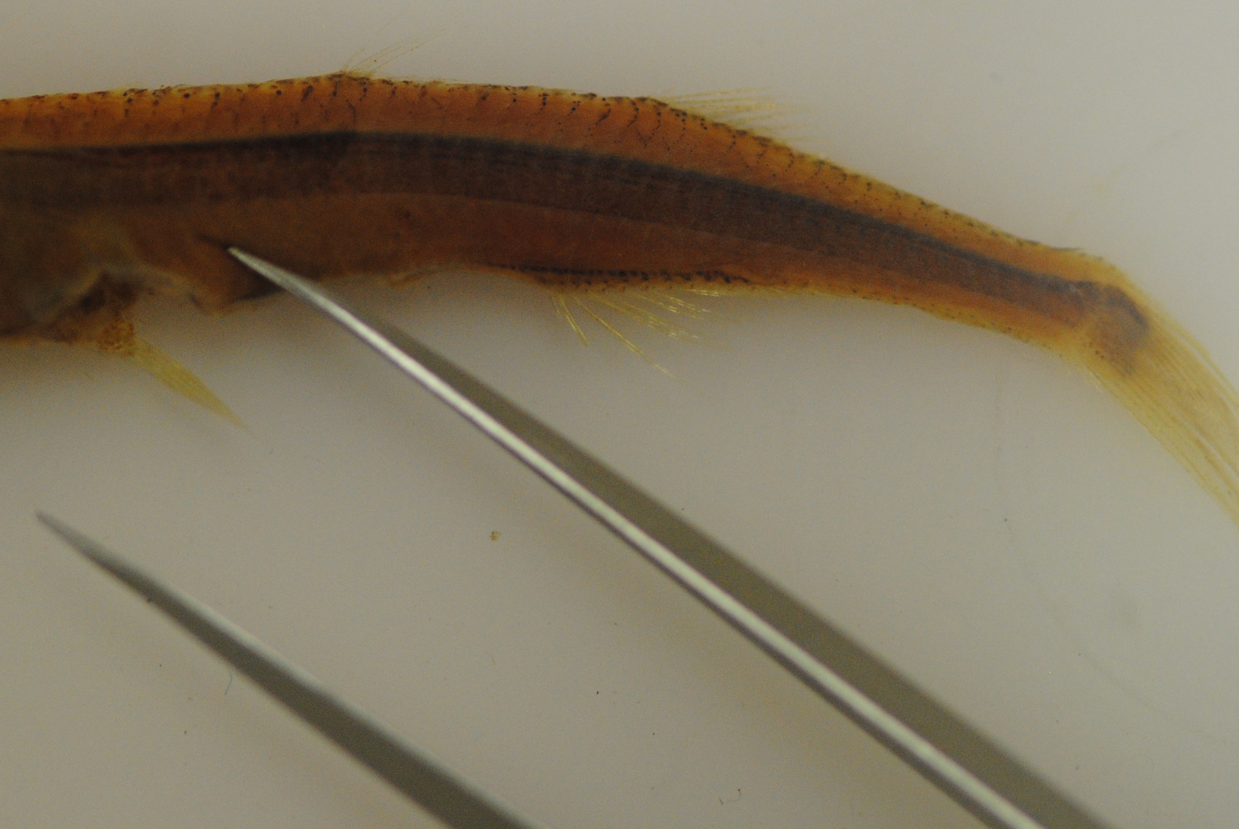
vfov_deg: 5.6
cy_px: 185
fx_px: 8469
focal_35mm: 246
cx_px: 367
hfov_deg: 8.4
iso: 500
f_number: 3.3
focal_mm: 105
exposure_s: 1/125
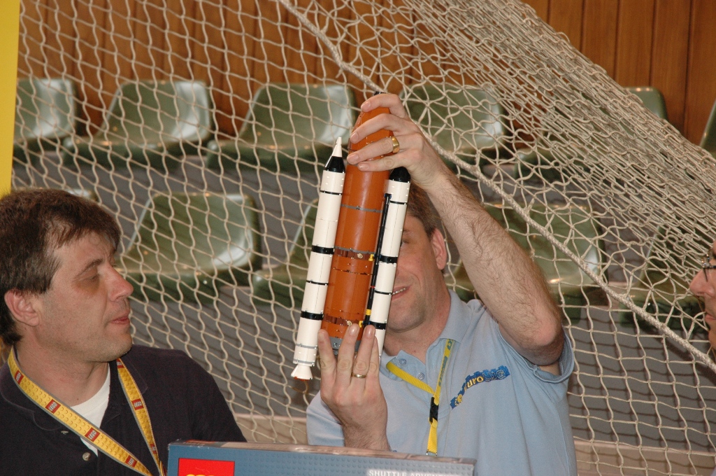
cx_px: 358
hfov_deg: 19.5
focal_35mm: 105
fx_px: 2086
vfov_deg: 13.0
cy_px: 238
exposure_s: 1/50
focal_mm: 70
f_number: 7.1
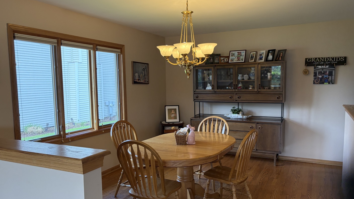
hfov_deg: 66.1
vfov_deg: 40.1
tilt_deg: -6.5
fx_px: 272
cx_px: 177
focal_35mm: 29
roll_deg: +0.9
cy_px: 111
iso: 125
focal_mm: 5.96
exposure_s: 1/165
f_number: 1.6
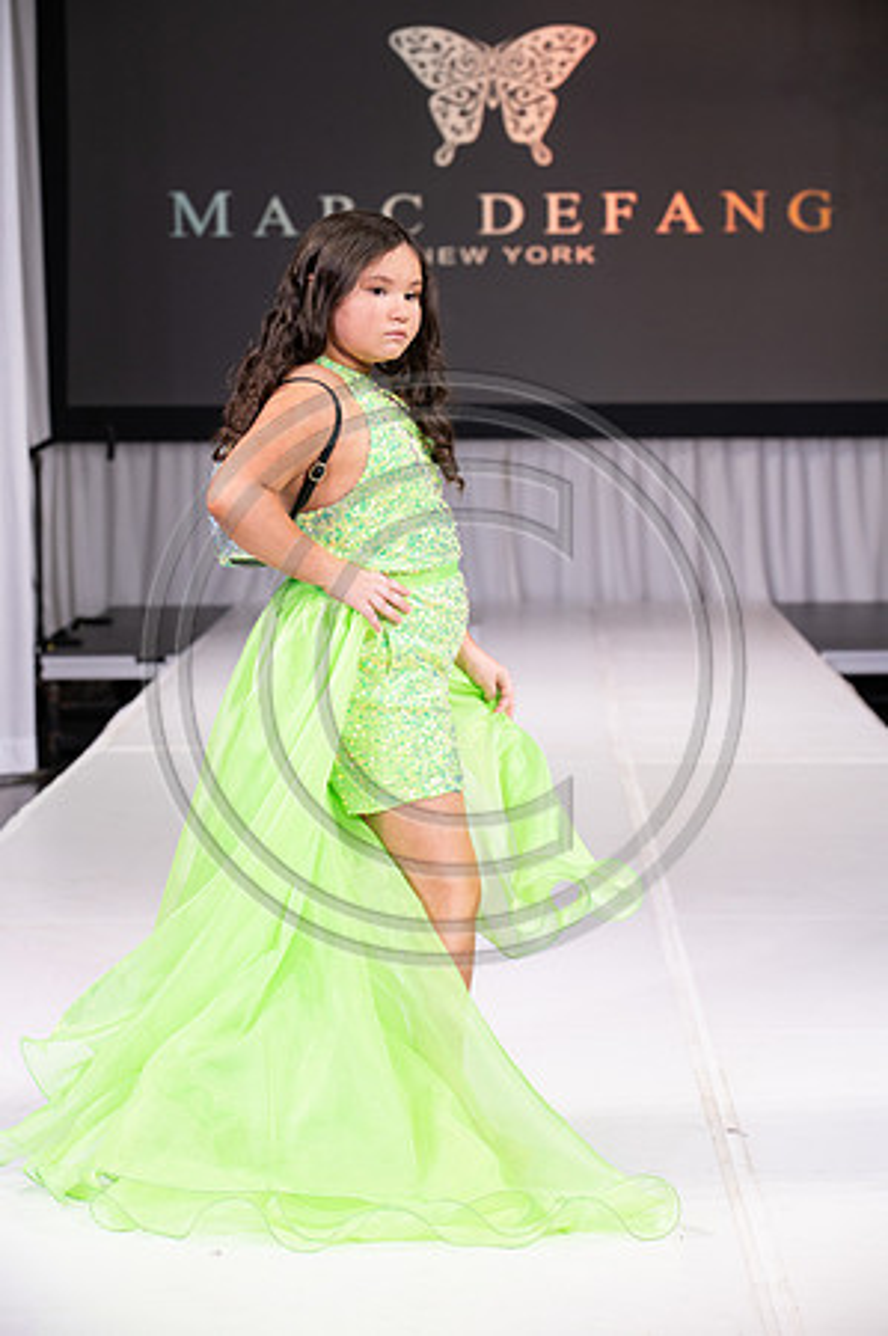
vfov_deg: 22.2
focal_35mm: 92
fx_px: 3412
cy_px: 668
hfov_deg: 14.8
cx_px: 444
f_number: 5.6
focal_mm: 92
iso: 2000
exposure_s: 1/400
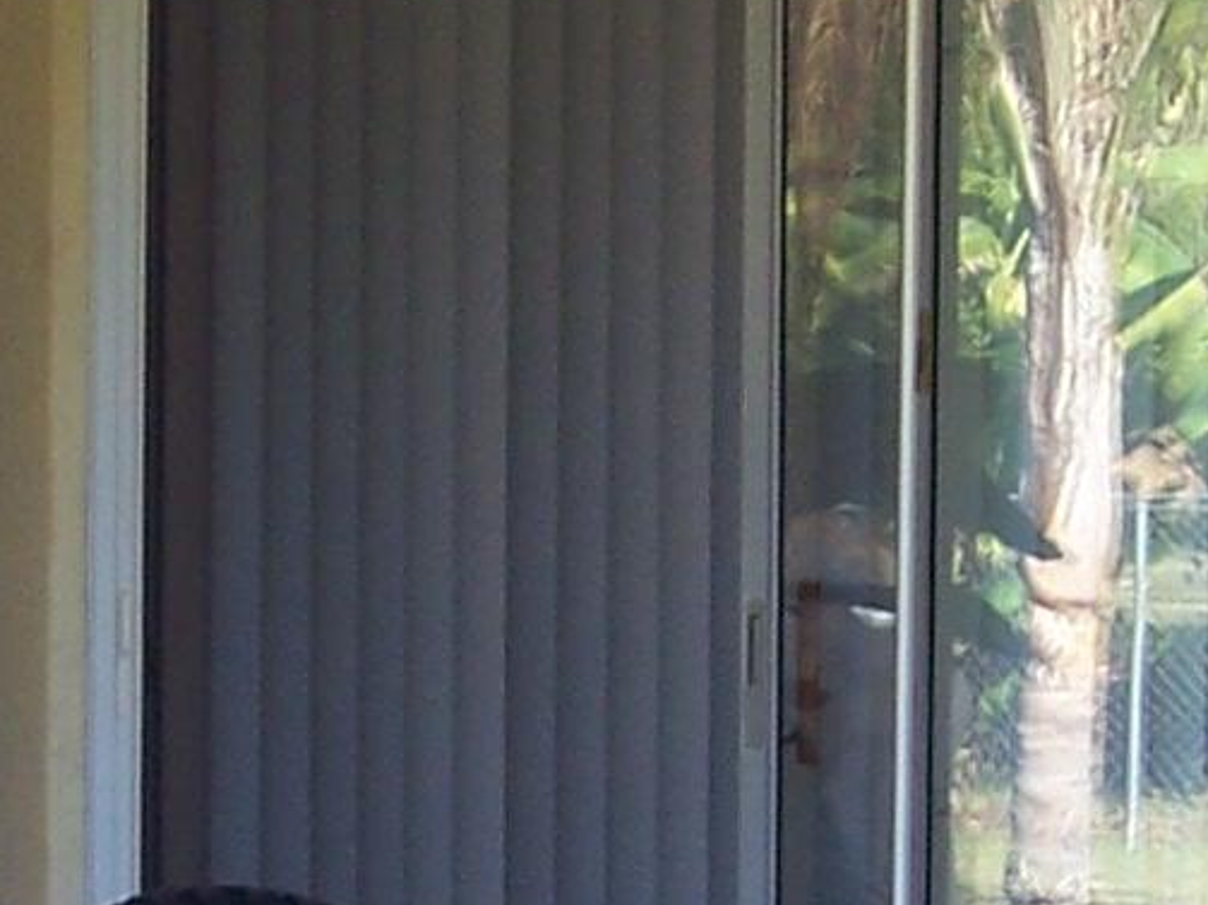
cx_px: 480
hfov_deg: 12.0
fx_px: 5757
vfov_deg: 9.0
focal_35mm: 165
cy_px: 773
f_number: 3
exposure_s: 1/90
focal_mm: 6
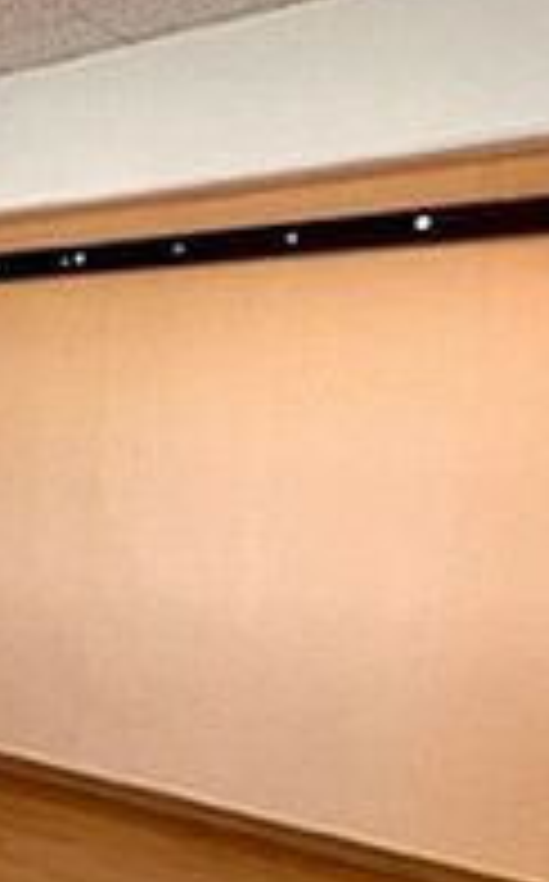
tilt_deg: -6.5
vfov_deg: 43.8
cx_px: -274
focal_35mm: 45
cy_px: 585
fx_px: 1080
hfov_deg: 23.1
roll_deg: -1.5
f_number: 1.8
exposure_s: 1/120
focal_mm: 1.57
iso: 100
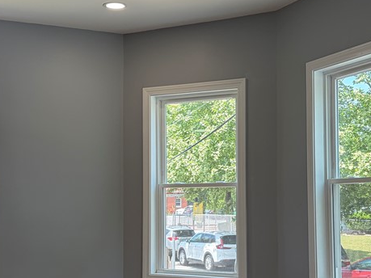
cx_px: 198
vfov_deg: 25.1
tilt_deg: +1.7
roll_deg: -0.1
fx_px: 621
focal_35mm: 58
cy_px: 184
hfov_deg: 33.2
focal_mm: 5.96
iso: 50
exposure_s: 1/289
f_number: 1.6
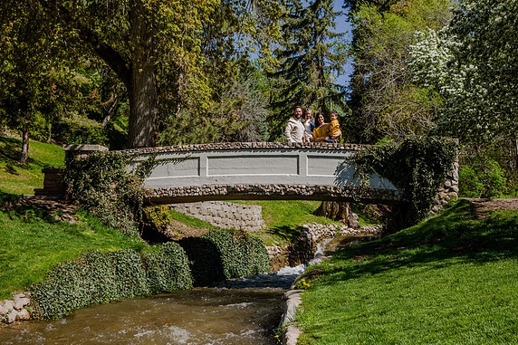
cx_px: 257
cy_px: 174
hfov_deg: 35.6
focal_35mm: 56
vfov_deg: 24.2
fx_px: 805
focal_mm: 52
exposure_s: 1/160
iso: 200
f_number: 10
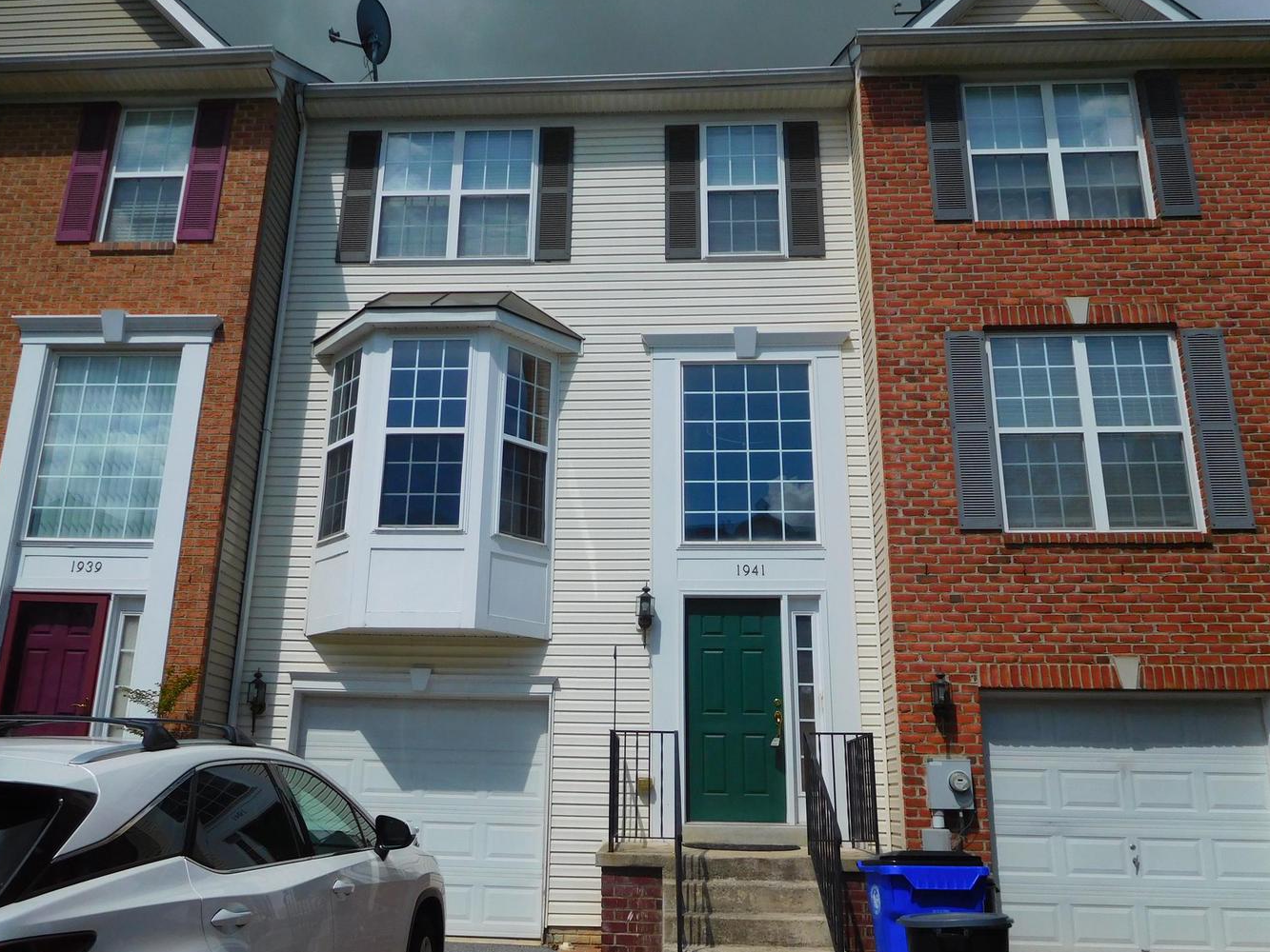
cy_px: 506
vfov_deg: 51.3
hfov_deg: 65.2
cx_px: 586
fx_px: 991
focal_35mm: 27
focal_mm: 4.5
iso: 125
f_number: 6.8
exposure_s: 1/800
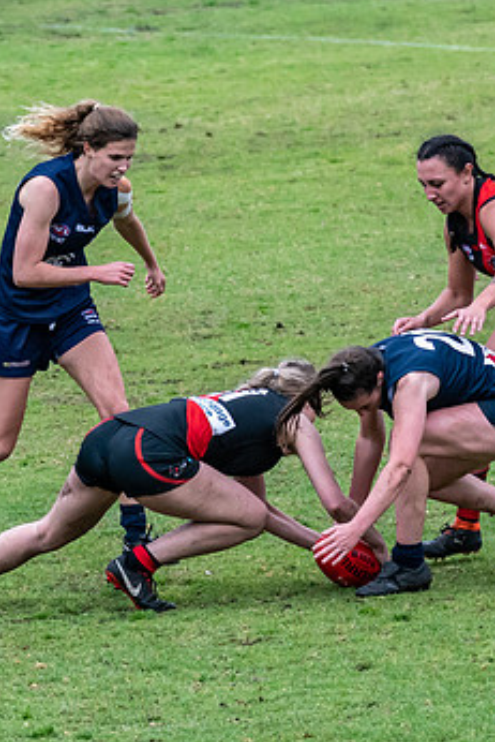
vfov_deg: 3.2
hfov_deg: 2.1
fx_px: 13206
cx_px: 191
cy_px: 350
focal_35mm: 641
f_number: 7.1
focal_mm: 190
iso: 1250
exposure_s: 1/2500
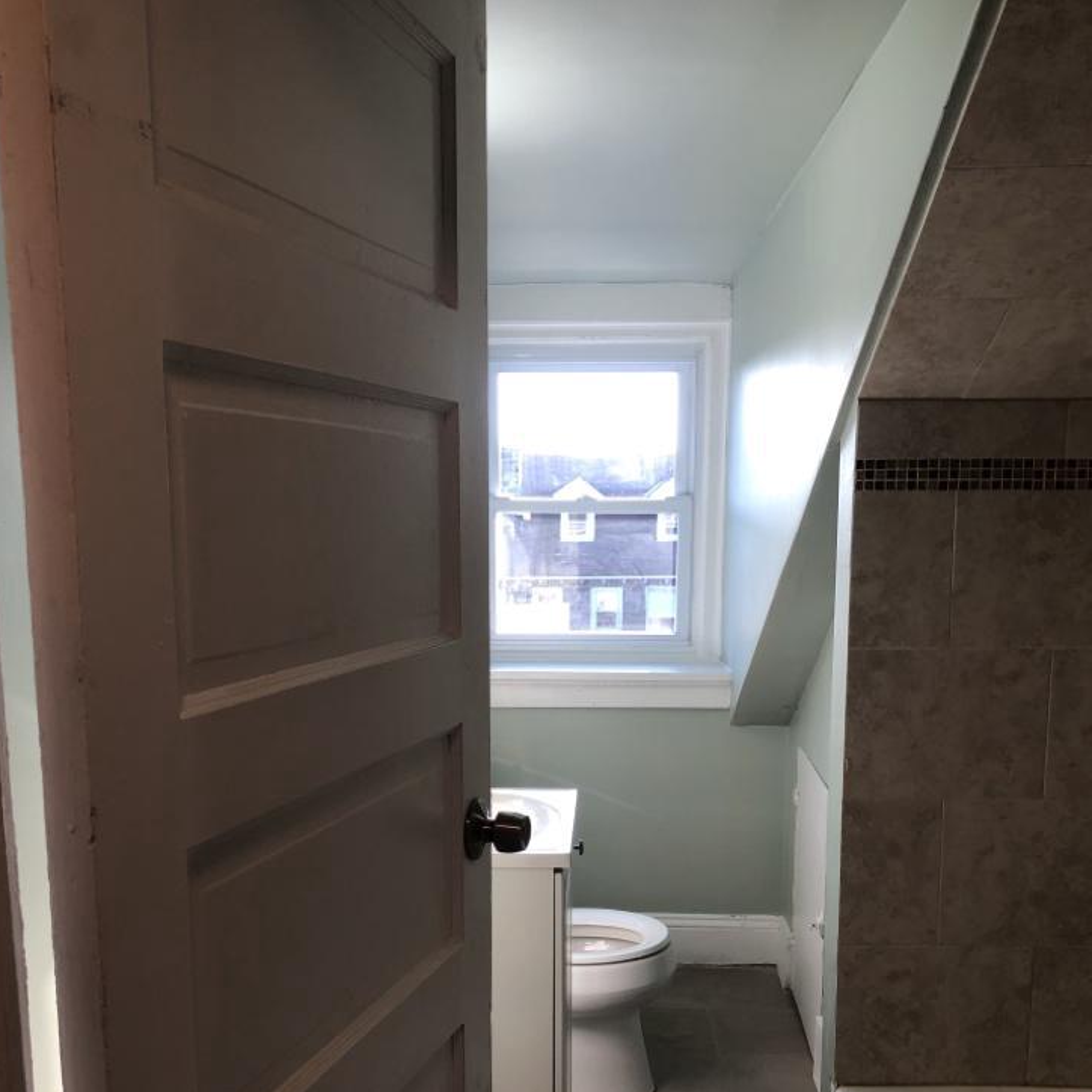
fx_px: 1249
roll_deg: +1.7
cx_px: 549
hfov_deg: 47.2
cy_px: 747
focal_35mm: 35
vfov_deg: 46.3
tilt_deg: -9.4
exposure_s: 1/120
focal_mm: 3.99
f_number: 1.8
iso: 32
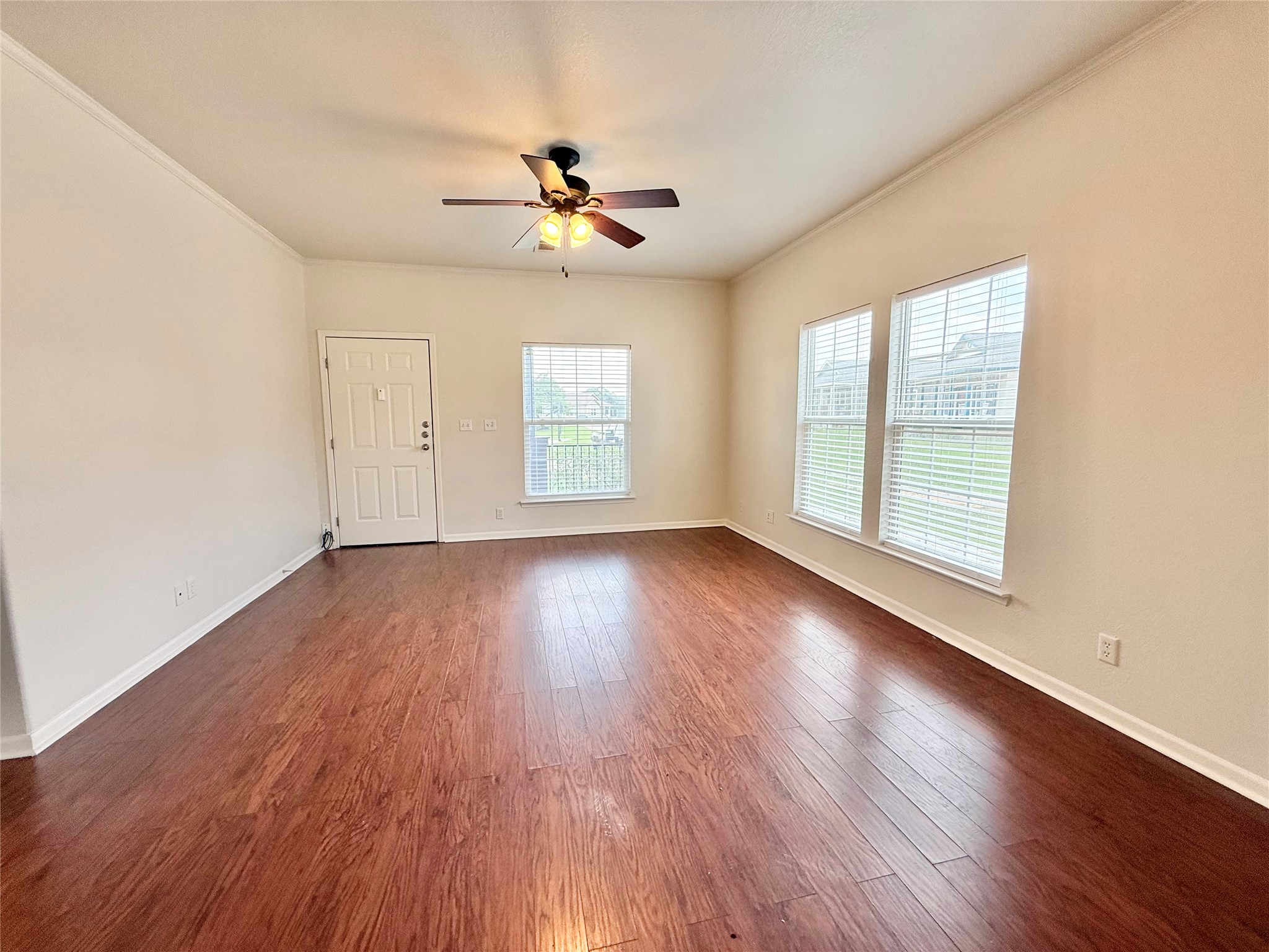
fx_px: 513
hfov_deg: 102.1
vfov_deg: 85.7
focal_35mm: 14
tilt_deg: -5.4
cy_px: 476
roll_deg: +1.1
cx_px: 634
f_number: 2.2
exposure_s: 1/120
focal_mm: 2.22
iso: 80
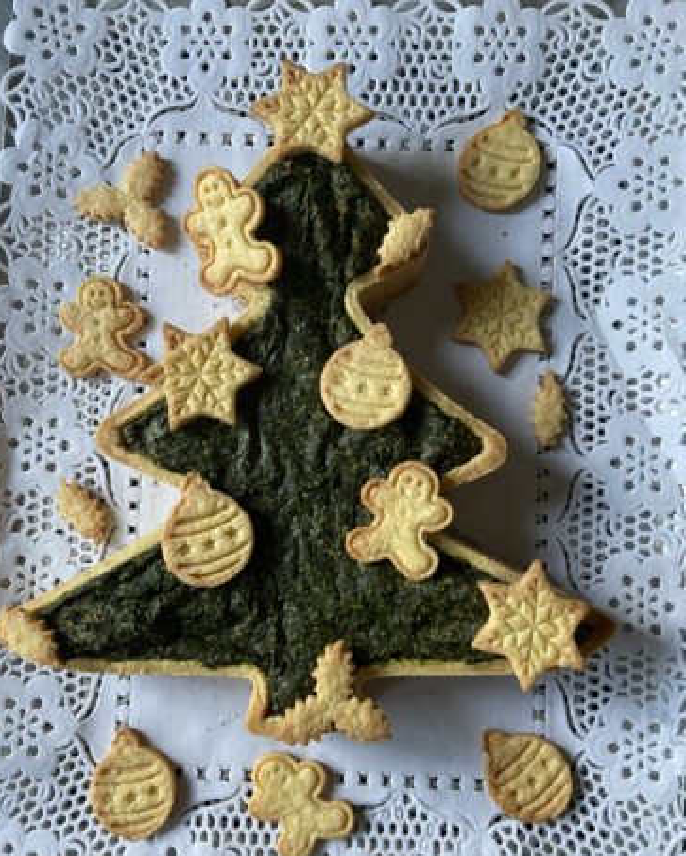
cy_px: 457
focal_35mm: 28
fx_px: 710
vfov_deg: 62.1
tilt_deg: -86.6
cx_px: 345
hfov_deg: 51.6
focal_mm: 4.25
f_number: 1.8
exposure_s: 1/42
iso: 500
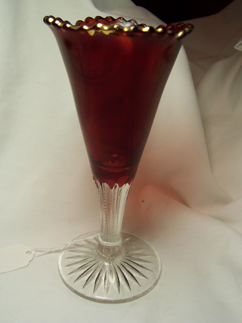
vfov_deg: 50.1
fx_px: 345
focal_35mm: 37
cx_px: 121
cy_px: 162
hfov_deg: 38.7
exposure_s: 1/90
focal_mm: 5.6
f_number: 2.8
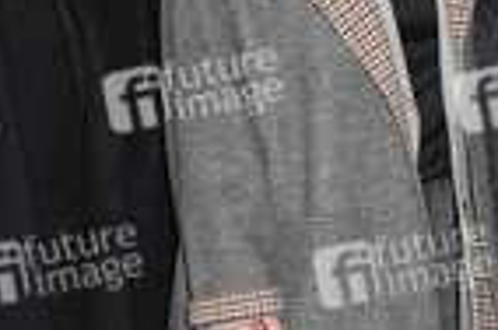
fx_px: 2415
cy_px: 4
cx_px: 451
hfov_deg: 11.7
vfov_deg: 7.8
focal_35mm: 175
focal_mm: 55
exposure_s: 1/250
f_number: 5.6
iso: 1000
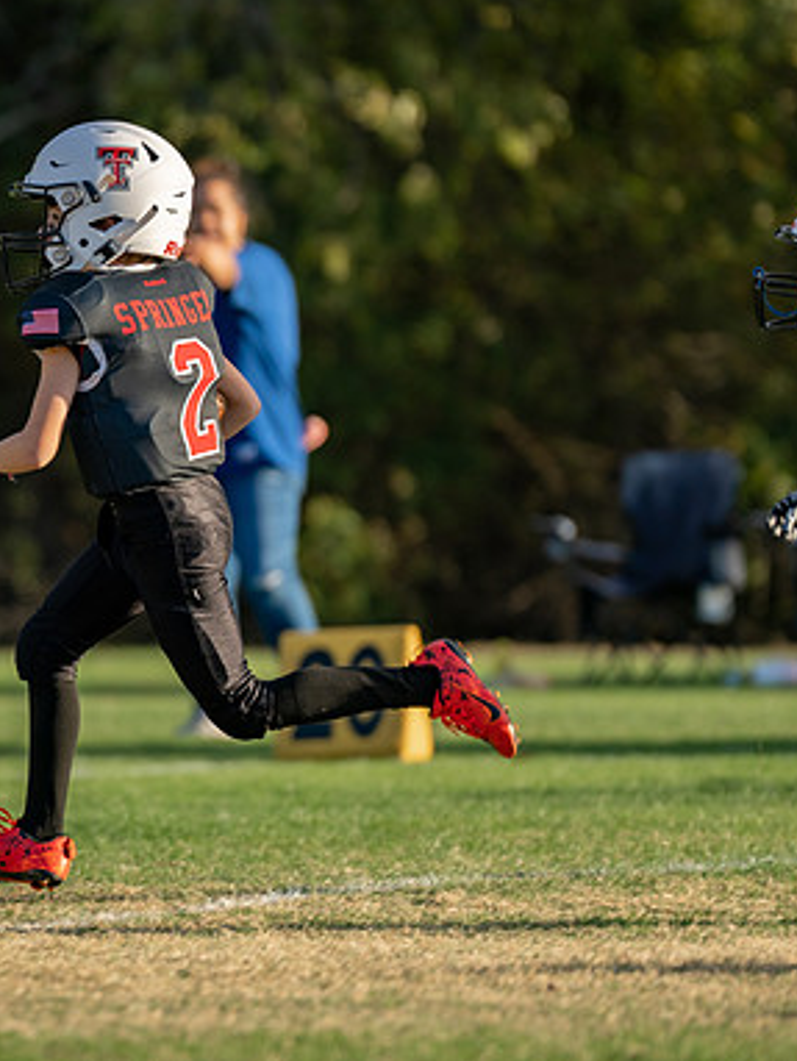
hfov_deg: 3.4
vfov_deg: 4.5
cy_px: 471
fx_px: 13462
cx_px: 12
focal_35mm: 439
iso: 100
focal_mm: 200
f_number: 2.8
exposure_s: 1/1000
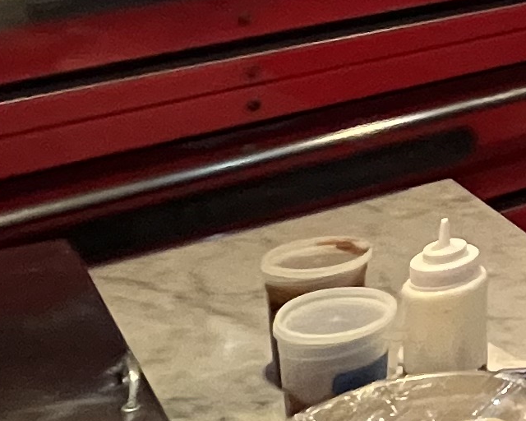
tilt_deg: -0.8
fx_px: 1245
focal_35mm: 80
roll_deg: +1.1
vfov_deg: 16.5
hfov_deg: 16.6
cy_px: -299
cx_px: 1106
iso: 800
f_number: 1.8
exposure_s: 1/60
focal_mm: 1.57
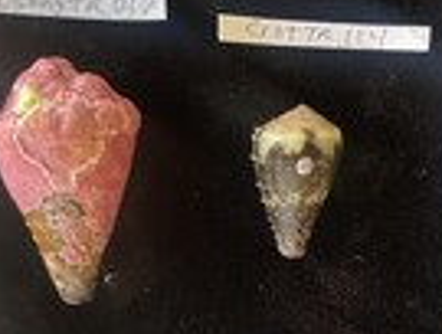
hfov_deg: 25.8
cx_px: 278
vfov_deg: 19.5
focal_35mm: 75
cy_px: 273
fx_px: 960
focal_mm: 3
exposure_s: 1/60
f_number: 1.8
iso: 40
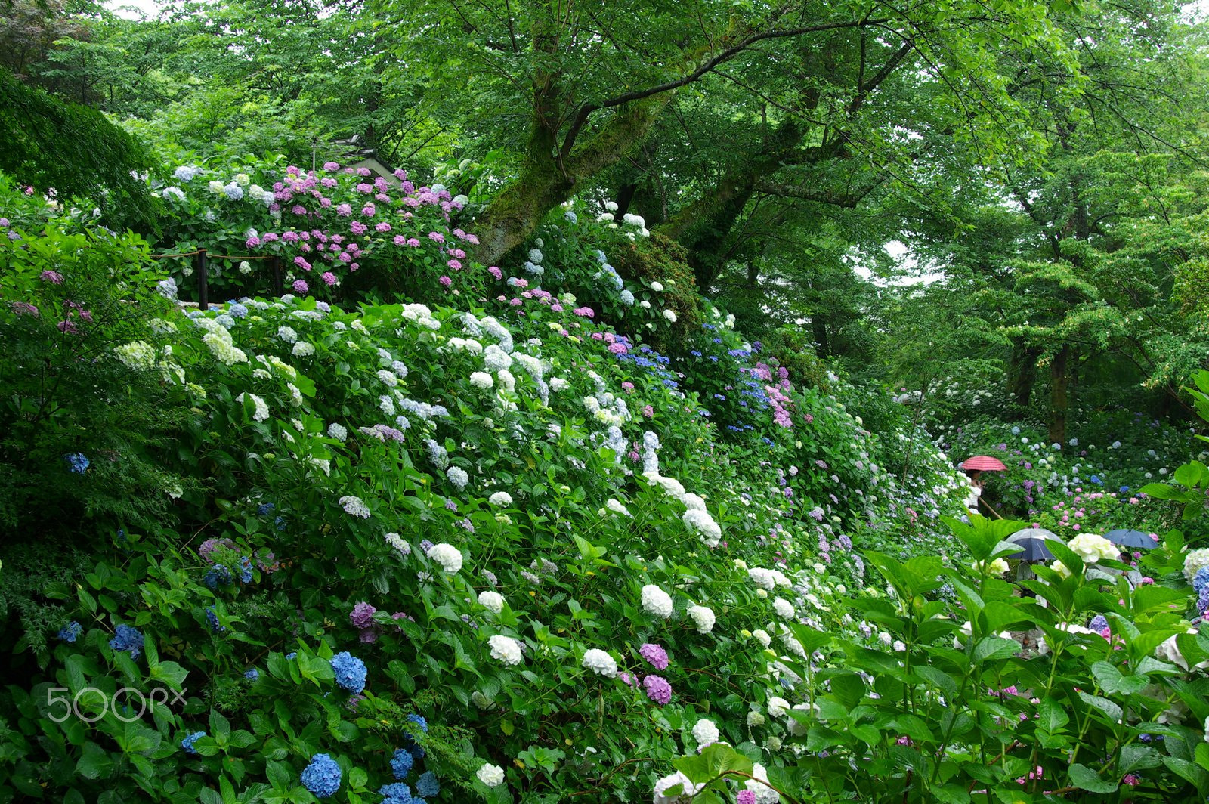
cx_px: 604
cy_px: 402
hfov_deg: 53.2
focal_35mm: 36
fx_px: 1208
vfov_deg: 36.8
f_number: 5.6
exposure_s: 1/15
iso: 100
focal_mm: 24
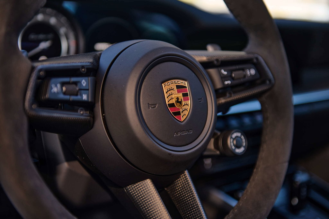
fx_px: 502
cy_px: 110
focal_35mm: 55
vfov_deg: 24.6
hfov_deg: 36.3
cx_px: 164
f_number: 2.8
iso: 160
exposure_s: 1/125
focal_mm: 55
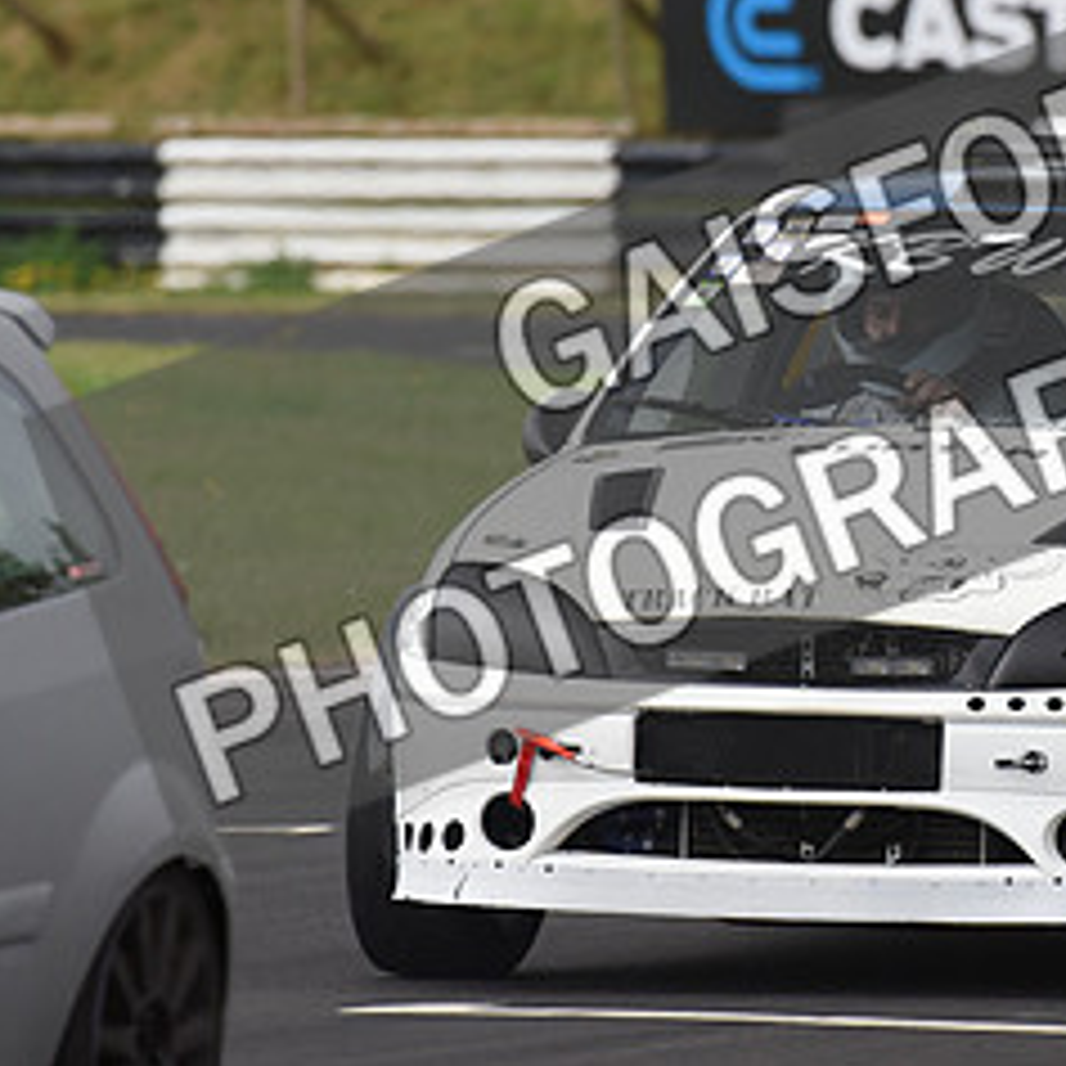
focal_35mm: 831
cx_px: 927
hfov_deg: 2.1
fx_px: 28953
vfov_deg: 2.1
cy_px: 340
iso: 1600
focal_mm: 400
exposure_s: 1/1000
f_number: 7.1
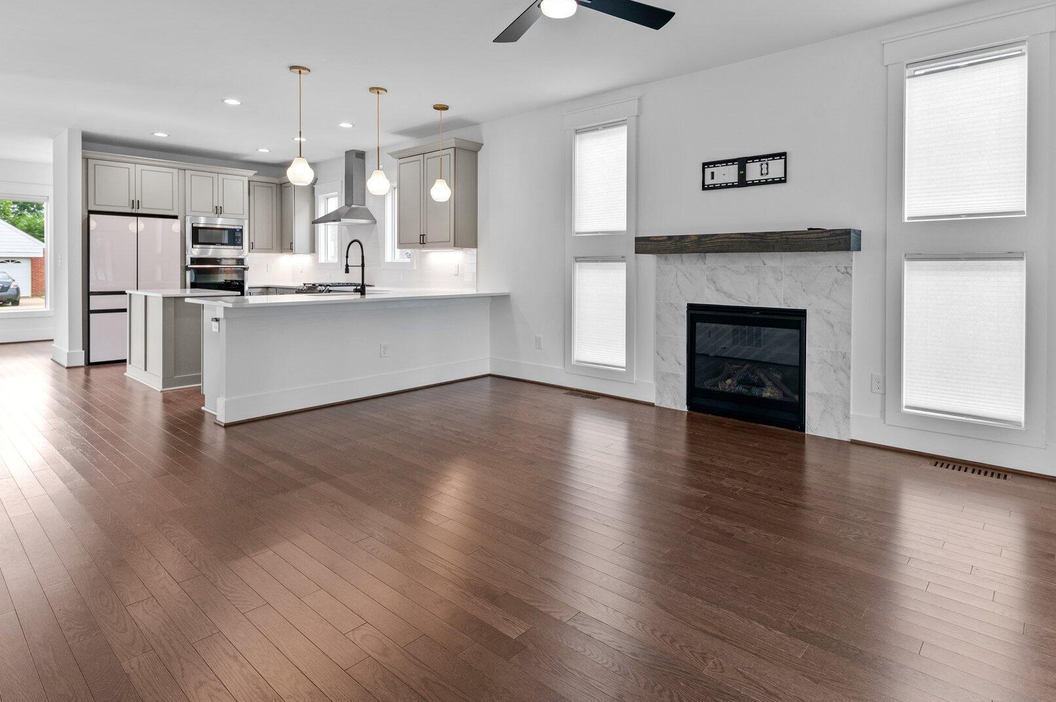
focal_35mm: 19
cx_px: 570
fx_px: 557
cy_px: 279
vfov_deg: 63.8
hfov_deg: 86.8
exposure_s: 1/13
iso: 400
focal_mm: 15
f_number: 7.1
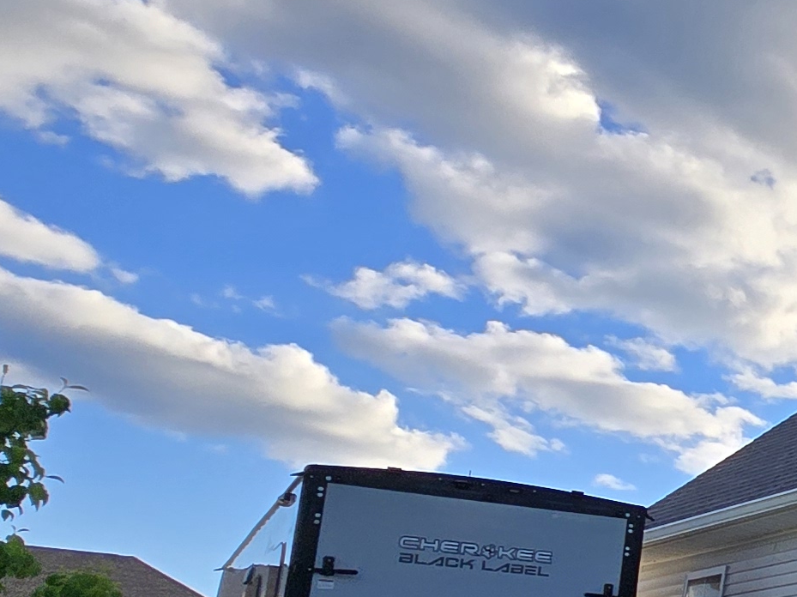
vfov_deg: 25.4
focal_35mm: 56
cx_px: 1411
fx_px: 1289
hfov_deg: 22.1
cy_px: 512
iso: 50
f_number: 2.2
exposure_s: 1/1563
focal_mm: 2.2
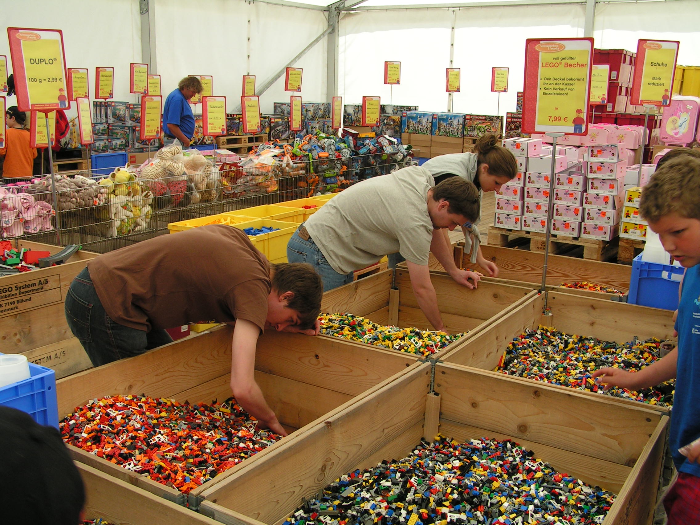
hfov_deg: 49.0
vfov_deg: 37.7
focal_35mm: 38
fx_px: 768
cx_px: 350
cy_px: 262
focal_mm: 6.3
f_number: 4
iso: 50
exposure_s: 1/80
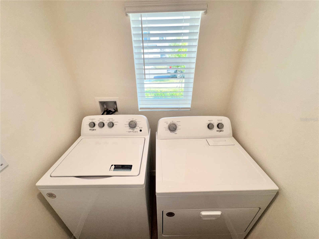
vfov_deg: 85.7
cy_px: 120
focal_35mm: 14
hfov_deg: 102.1
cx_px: 160
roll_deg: +0.5
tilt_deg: -30.5
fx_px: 129
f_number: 2.2
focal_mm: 2.22
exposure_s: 1/120
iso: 64
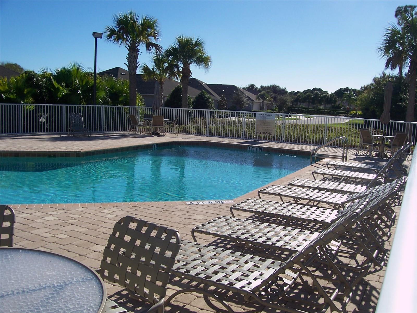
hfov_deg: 54.0
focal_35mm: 34
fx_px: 410
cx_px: 208
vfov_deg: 41.8
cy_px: 156
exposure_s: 1/750
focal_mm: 5.6
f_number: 5.6
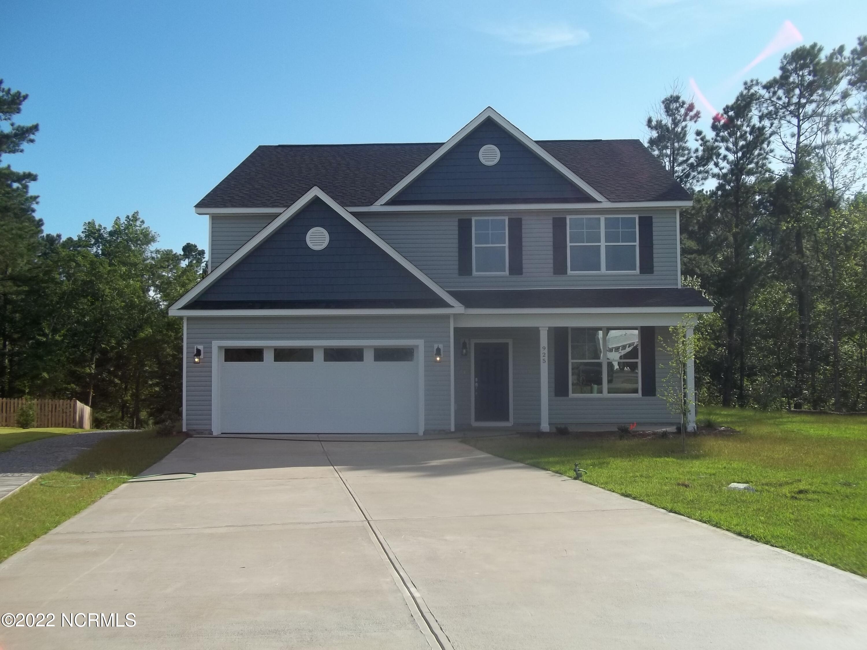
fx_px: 801
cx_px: 434
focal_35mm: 32
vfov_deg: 44.2
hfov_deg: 56.8
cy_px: 325
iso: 64
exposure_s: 1/160
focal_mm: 5.7
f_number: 8.8
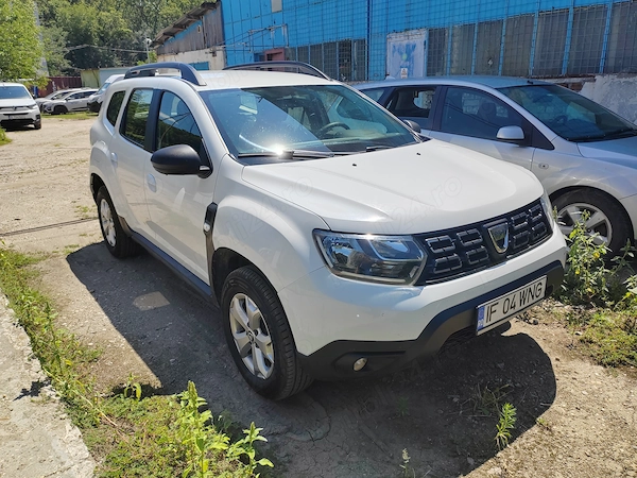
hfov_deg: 65.3
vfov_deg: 51.4
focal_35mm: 27
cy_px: 239
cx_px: 318
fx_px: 497
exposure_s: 1/2700
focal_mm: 5.52
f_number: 1.9
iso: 100
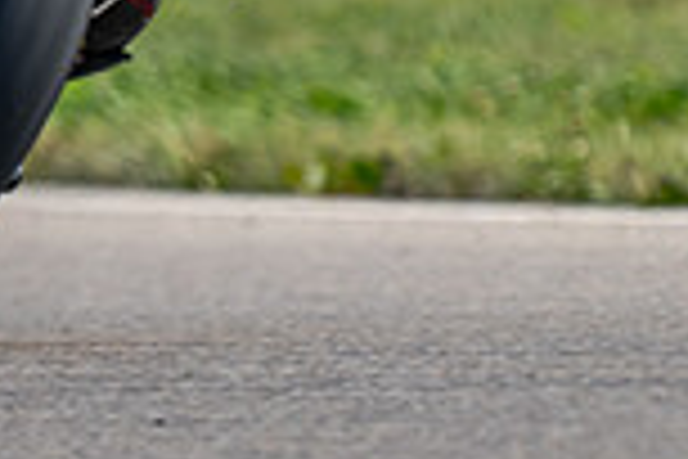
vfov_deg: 0.5
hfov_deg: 0.8
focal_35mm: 2573
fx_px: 49169
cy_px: -120
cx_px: -147
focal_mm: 600
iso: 200
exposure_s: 1/1250
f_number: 6.3
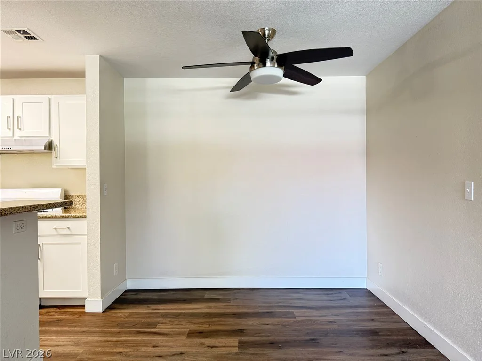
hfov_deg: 71.6
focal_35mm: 24
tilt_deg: -0.1
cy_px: 180
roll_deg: +0.1
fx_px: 334
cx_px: 241
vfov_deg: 56.8
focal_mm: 6.76
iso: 400
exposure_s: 1/60
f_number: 1.78
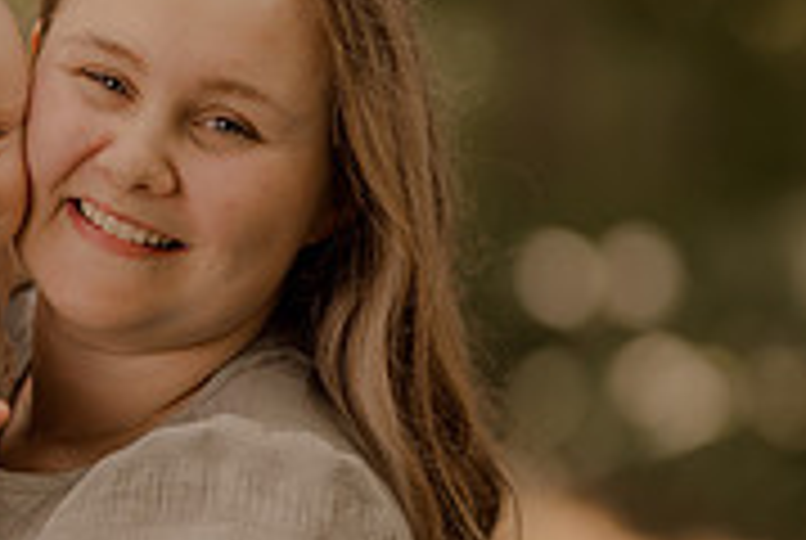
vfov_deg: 5.0
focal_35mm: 275
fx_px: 6167
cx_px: -18
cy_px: 385
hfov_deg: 7.4
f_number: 1.4
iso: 160
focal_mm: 85
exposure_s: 1/1000
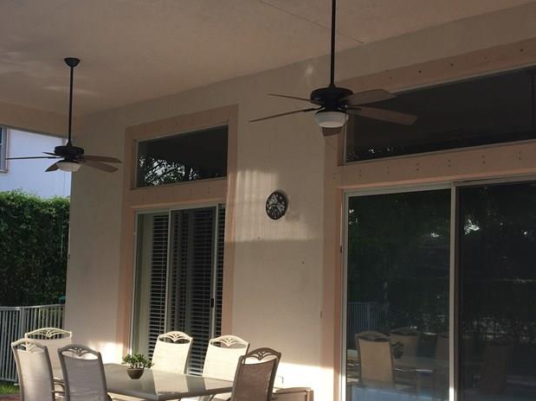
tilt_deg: +4.6
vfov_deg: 30.2
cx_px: 236
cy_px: 236
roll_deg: -1.1
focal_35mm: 48
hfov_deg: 39.6
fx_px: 743
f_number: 2.2
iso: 25
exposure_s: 1/377
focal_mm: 4.15
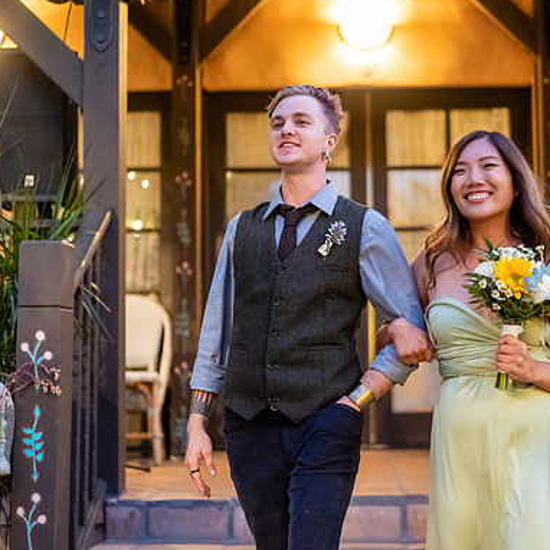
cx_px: 351
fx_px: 1276
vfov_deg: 24.3
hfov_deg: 24.2
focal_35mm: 71
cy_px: 273
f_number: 1.8
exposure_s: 1/200
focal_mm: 55
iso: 2500
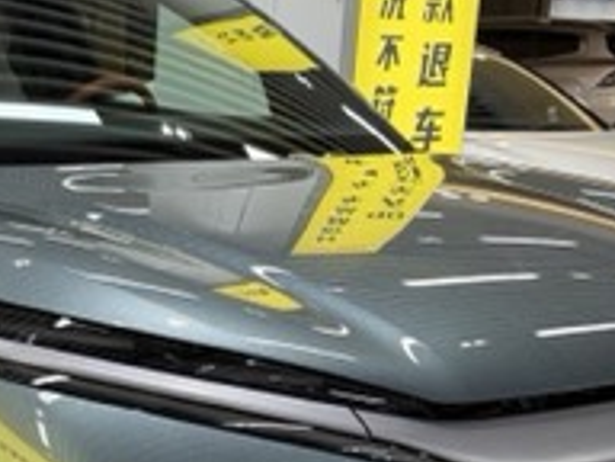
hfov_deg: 25.5
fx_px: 1332
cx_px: 125
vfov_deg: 19.2
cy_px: 443
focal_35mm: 75
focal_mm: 6.76
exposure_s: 1/100
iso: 160
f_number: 1.78
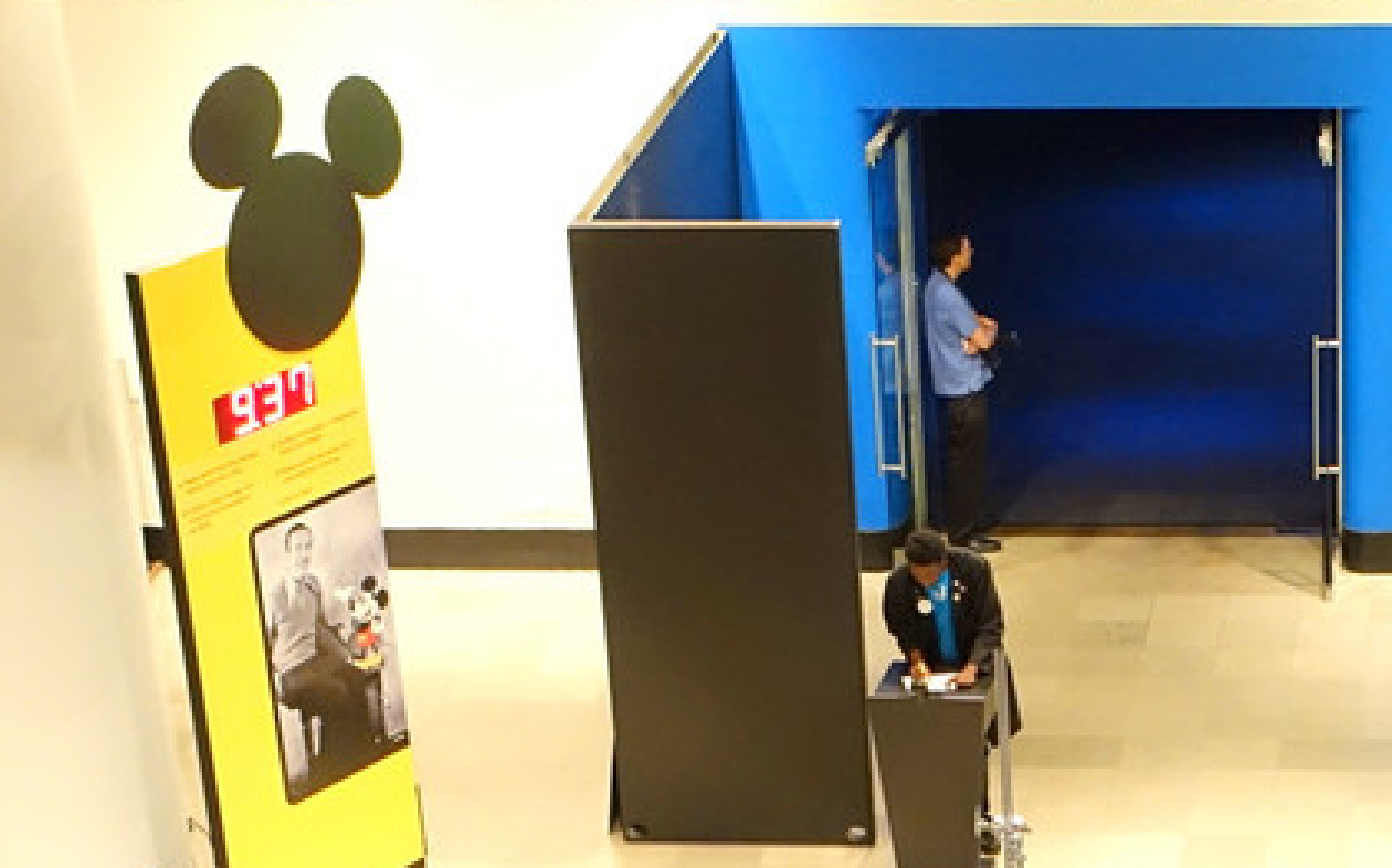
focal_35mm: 102
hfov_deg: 20.1
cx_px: 1187
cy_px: 1203
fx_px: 3867
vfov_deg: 12.3
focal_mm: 12.81
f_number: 2.8
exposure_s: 1/20
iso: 800
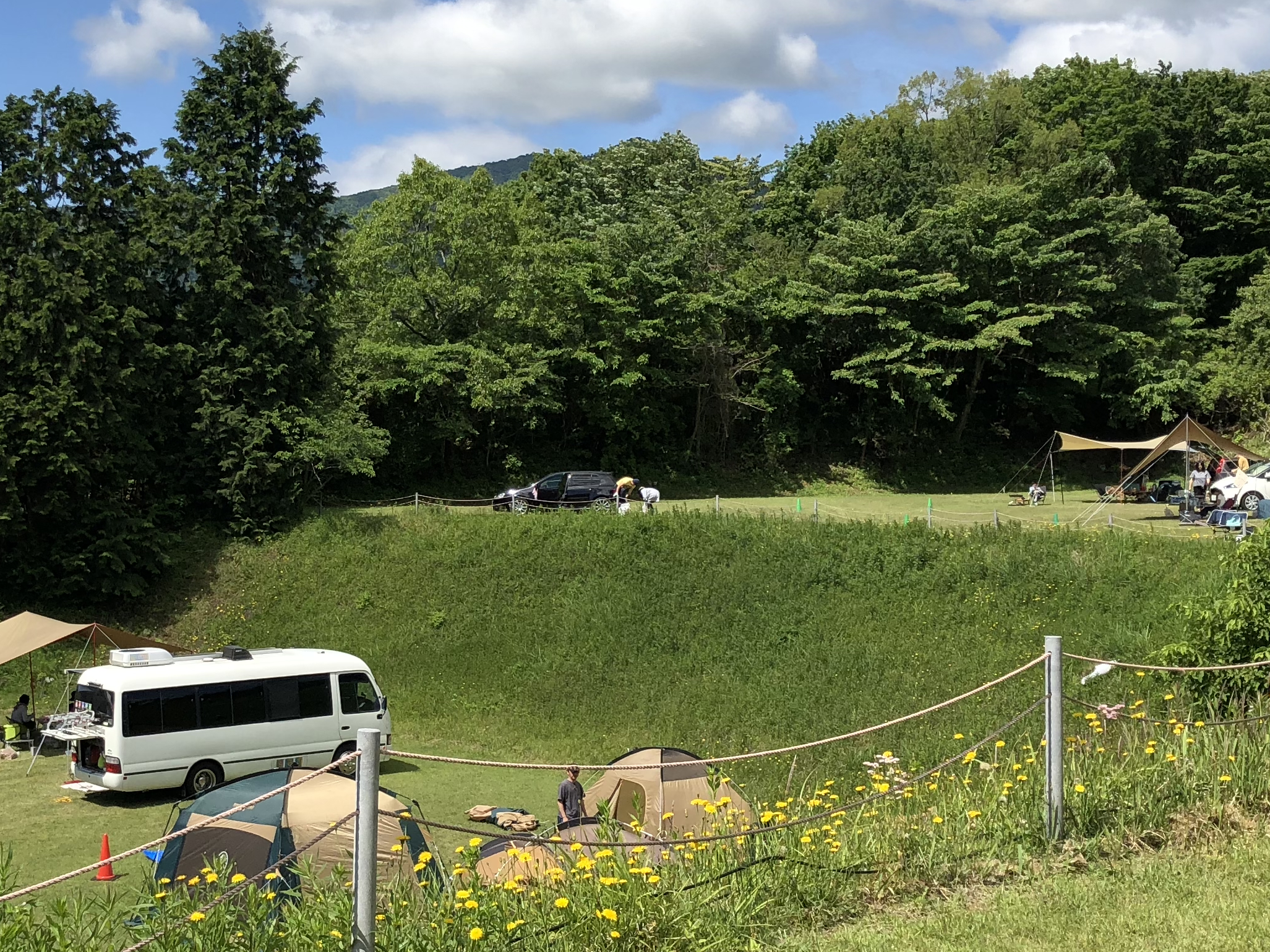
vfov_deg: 26.6
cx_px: 433
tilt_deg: -0.1
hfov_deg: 34.6
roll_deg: -1.4
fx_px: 2017
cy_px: 468
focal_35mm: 55
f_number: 1.8
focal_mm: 4
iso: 20
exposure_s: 1/2183
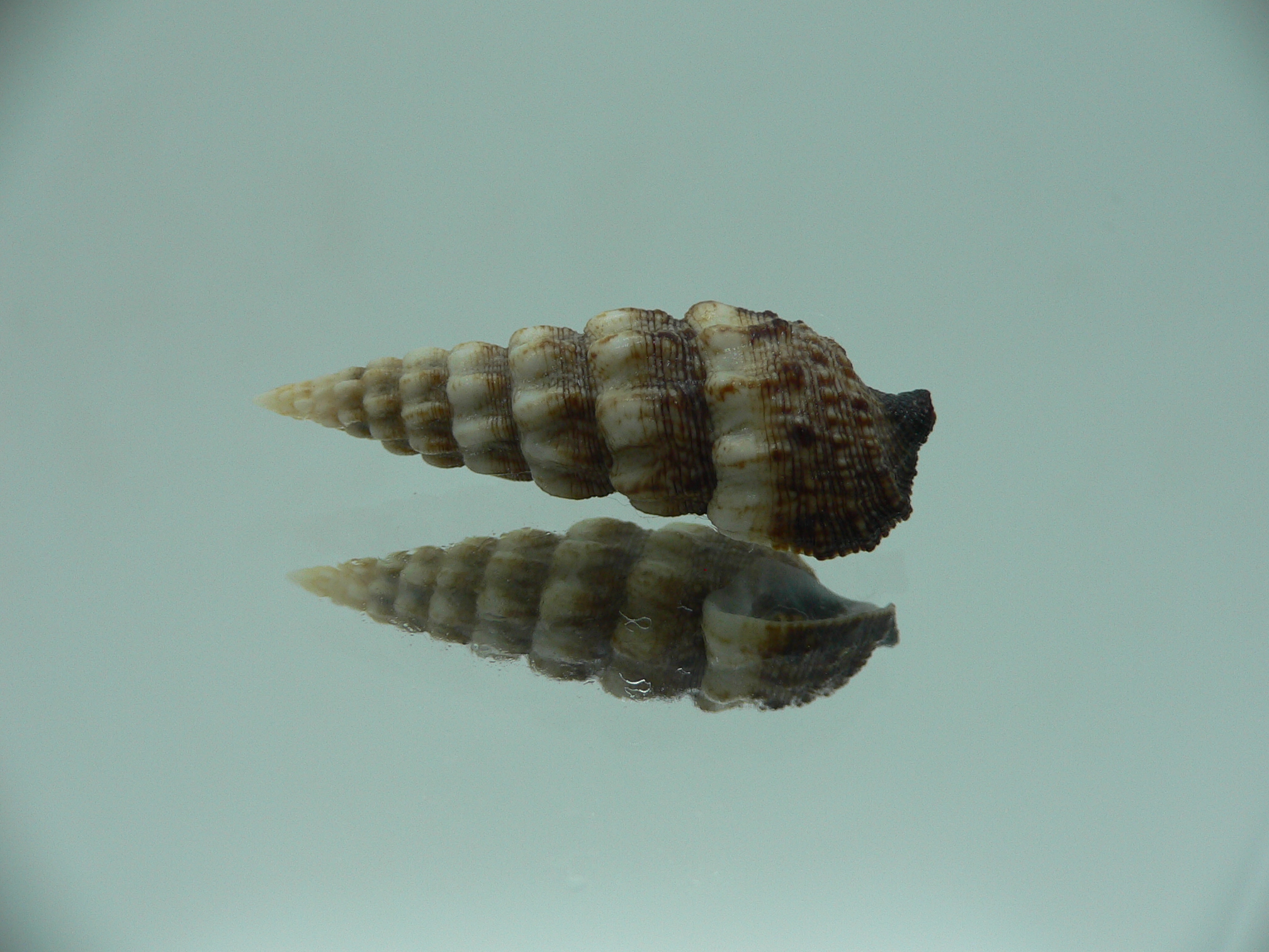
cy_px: 476
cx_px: 634
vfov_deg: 40.7
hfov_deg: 52.6
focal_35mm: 35
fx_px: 1283
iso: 80
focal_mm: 4.6
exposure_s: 1/60
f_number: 2.8
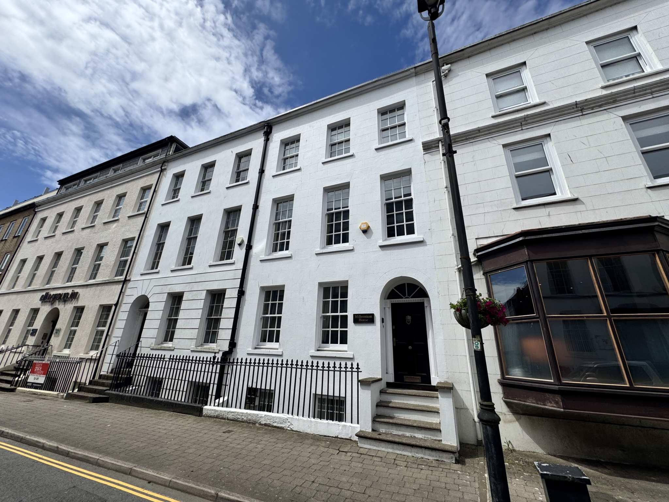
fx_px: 271
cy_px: 251
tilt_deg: +21.2
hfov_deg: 102.1
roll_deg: -0.5
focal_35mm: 14
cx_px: 334
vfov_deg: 85.7
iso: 40
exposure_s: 1/3906
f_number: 2.2
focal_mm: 2.22
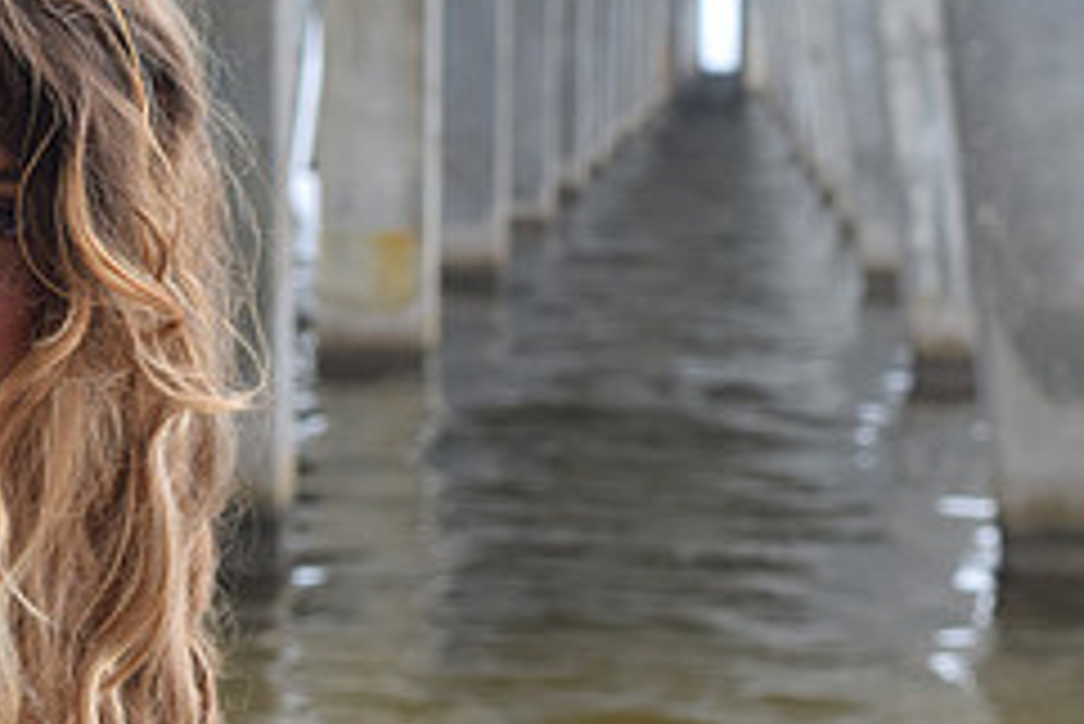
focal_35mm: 198
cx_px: 301
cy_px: 447
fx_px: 5971
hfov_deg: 10.4
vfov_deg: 6.9
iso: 400
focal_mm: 55
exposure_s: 1/250
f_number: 8
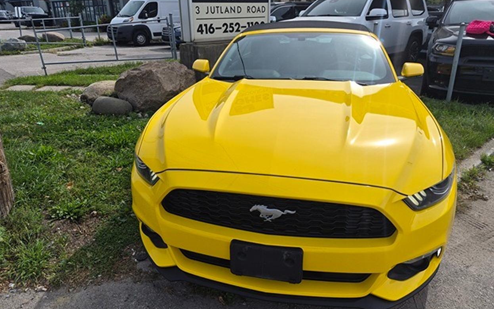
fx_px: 337
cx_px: 247
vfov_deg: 49.3
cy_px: 147
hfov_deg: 72.5
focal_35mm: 25
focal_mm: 5.4
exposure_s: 1/6560
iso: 80
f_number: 1.8
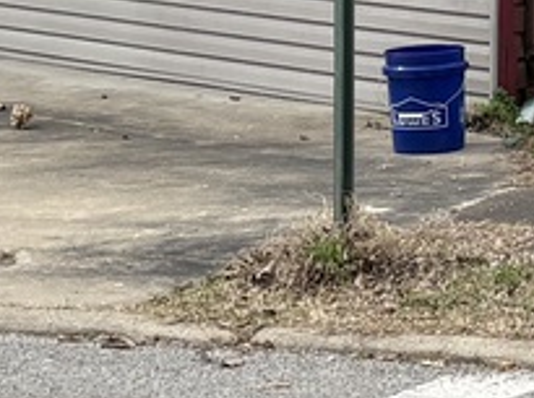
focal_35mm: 183
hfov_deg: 10.7
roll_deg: +0.1
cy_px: -263
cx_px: 534
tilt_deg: -1.6
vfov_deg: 7.9
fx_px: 2818
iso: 50
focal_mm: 5.96
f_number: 1.6
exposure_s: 1/1626
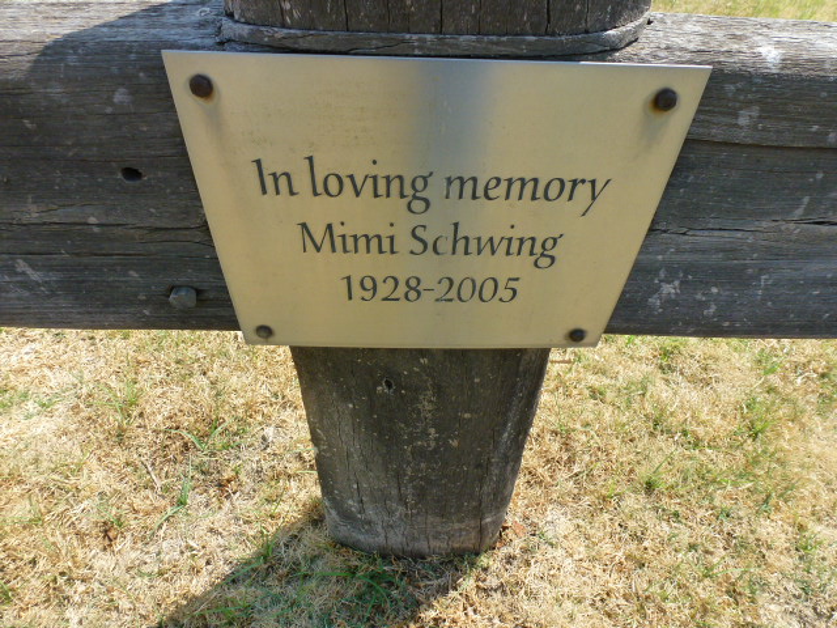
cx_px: 418
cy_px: 314
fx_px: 580
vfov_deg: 56.8
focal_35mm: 24
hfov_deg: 71.6
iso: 160
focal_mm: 4.3
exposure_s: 1/320
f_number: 4
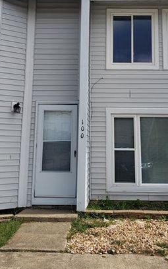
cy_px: 77
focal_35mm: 45
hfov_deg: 28.5
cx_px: 101
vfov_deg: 43.3
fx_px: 330
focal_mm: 4.3
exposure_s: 1/1567
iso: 50
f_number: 2.4
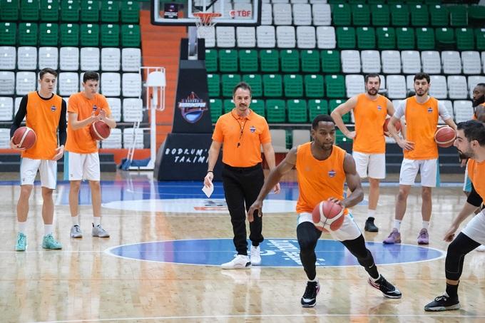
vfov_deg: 10.1
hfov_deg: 15.1
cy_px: 162
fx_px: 1832
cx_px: 242
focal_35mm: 136
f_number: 2.8
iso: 3200
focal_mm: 90.6
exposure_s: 1/500
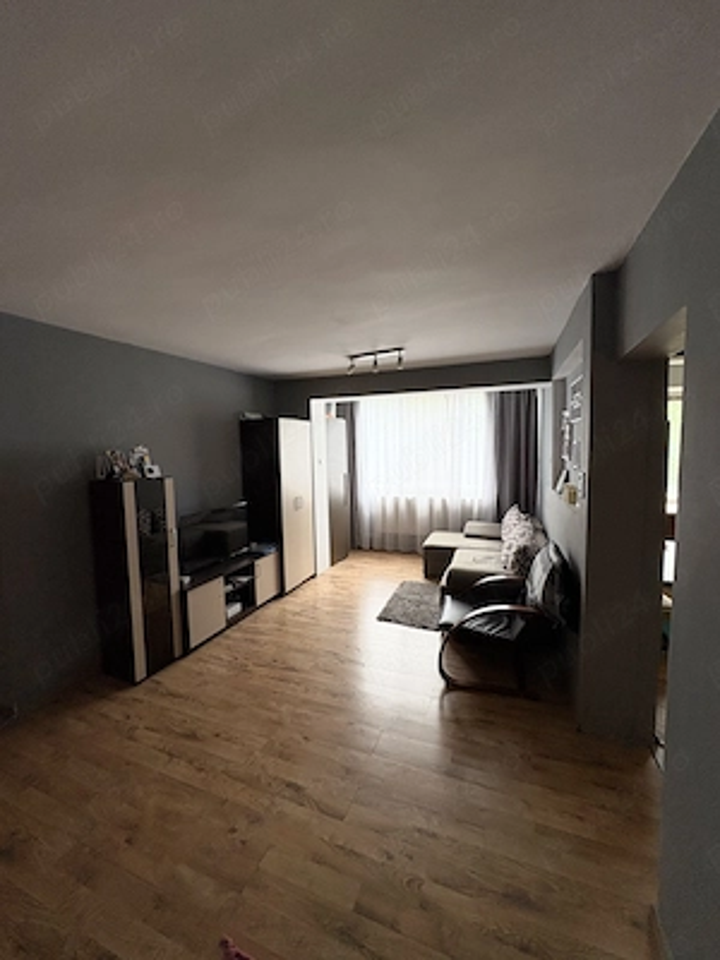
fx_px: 388
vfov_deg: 102.1
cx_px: 360
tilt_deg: -5.8
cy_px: 480
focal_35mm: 14
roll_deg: +1.4
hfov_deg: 85.7
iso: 200
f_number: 2.2
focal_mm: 2.22
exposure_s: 1/99
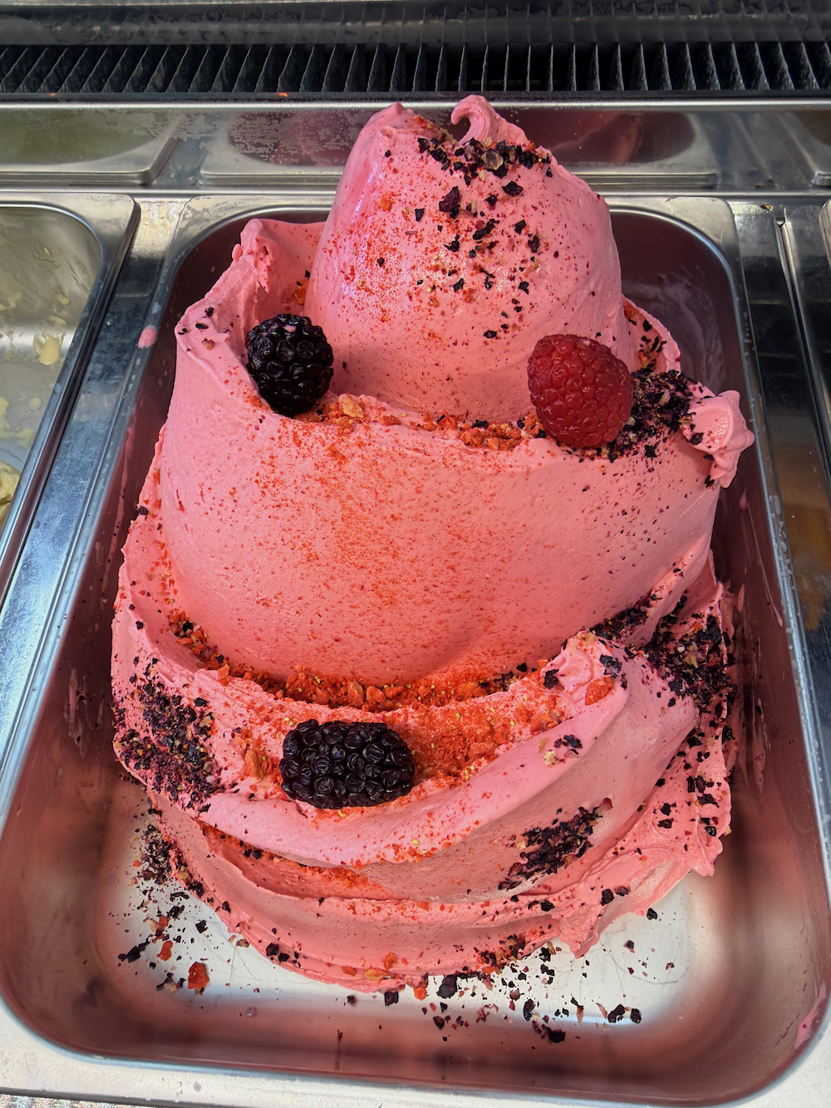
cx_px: 416
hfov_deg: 56.8
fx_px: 768
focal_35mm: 24
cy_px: 554
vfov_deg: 71.6
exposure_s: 1/120
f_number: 2.2
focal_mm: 2.22
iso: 80
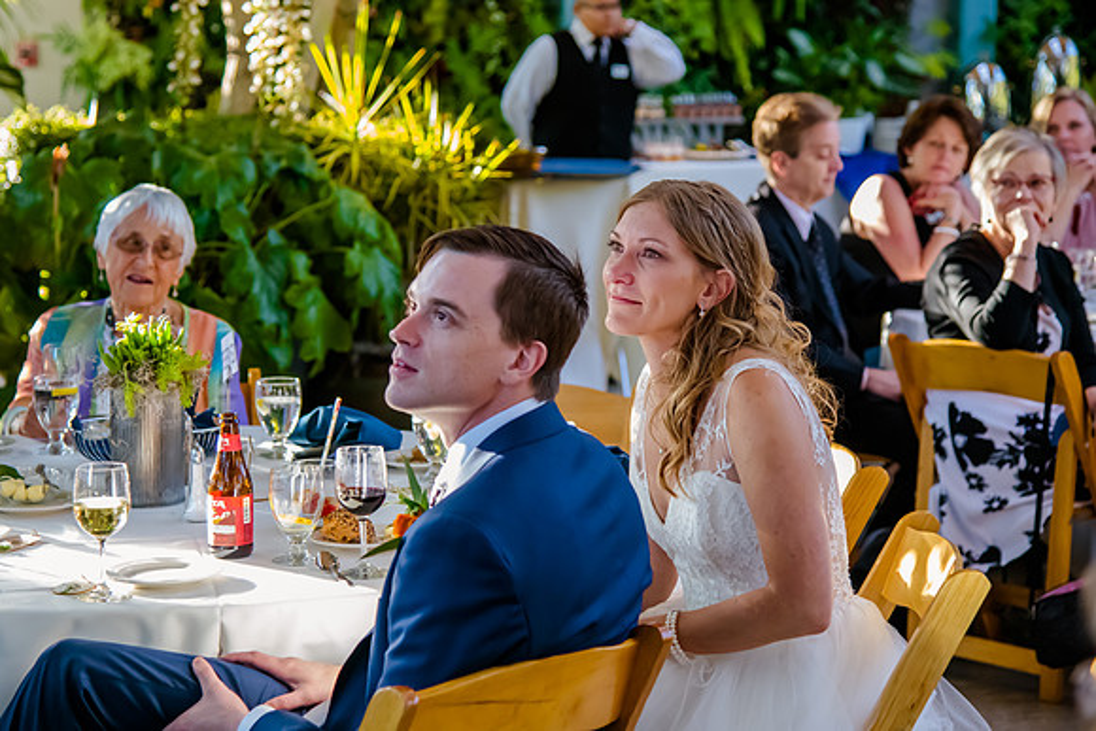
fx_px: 2742
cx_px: 485
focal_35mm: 90
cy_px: 324
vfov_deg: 15.2
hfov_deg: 22.6
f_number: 4
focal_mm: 75
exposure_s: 1/400
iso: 4000
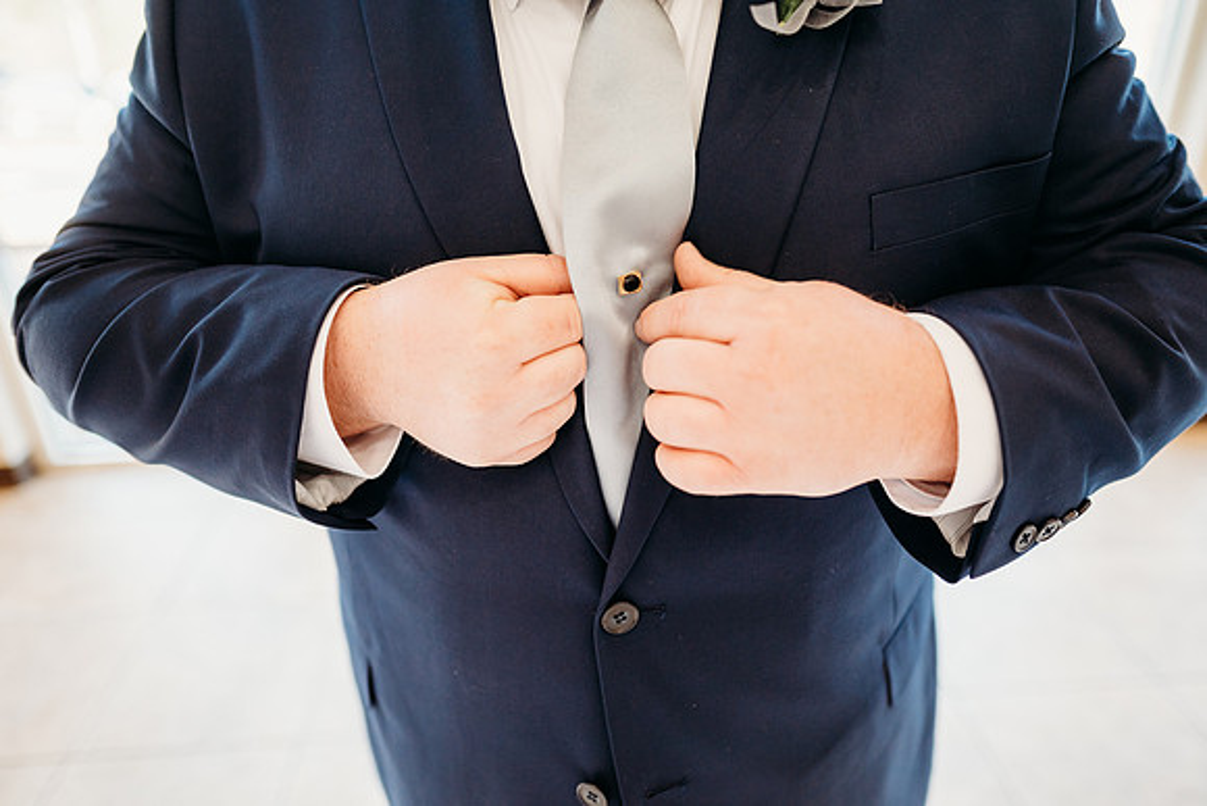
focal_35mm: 24
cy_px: 403
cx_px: 604
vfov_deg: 53.2
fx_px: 805
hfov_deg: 73.7
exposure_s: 1/160
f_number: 1.8
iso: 320
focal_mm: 24
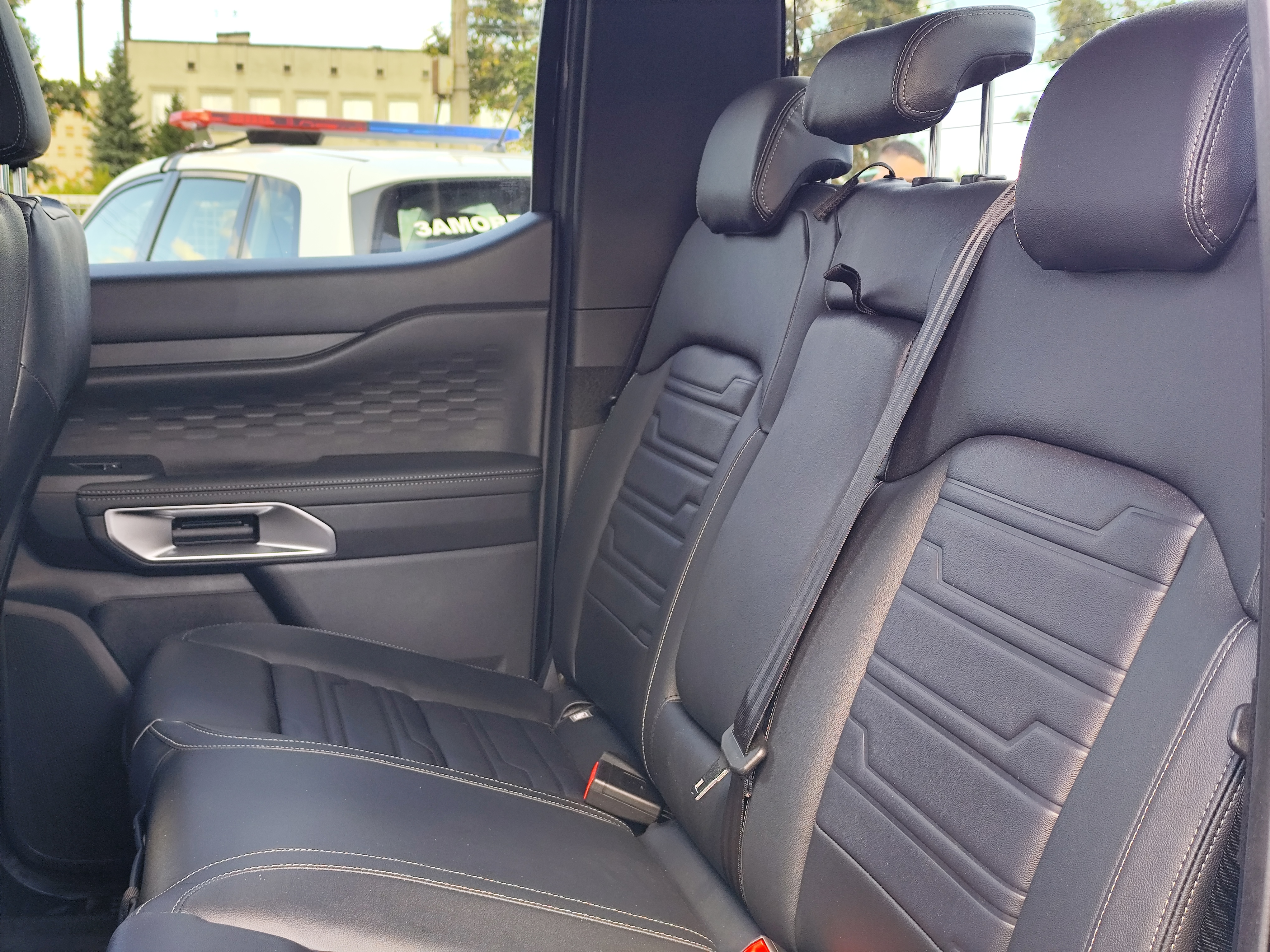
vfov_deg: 31.5
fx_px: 1688
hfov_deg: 41.2
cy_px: 476
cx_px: 635
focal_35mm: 46
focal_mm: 6.19
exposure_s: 1/50
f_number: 1.65
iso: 50
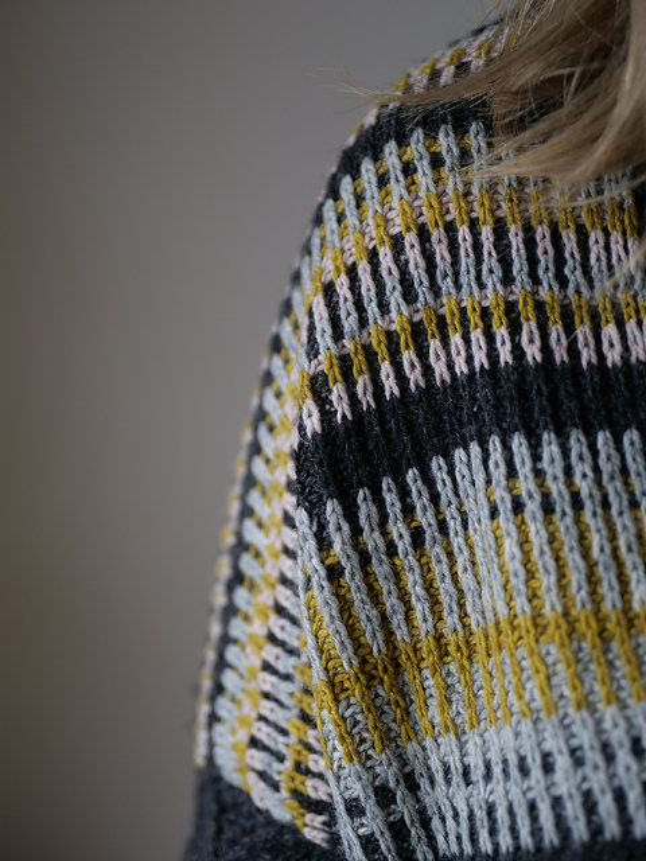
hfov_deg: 14.8
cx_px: 323
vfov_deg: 19.6
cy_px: 430
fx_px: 2488
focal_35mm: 100
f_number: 1.7
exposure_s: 1/125
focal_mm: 50
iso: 200
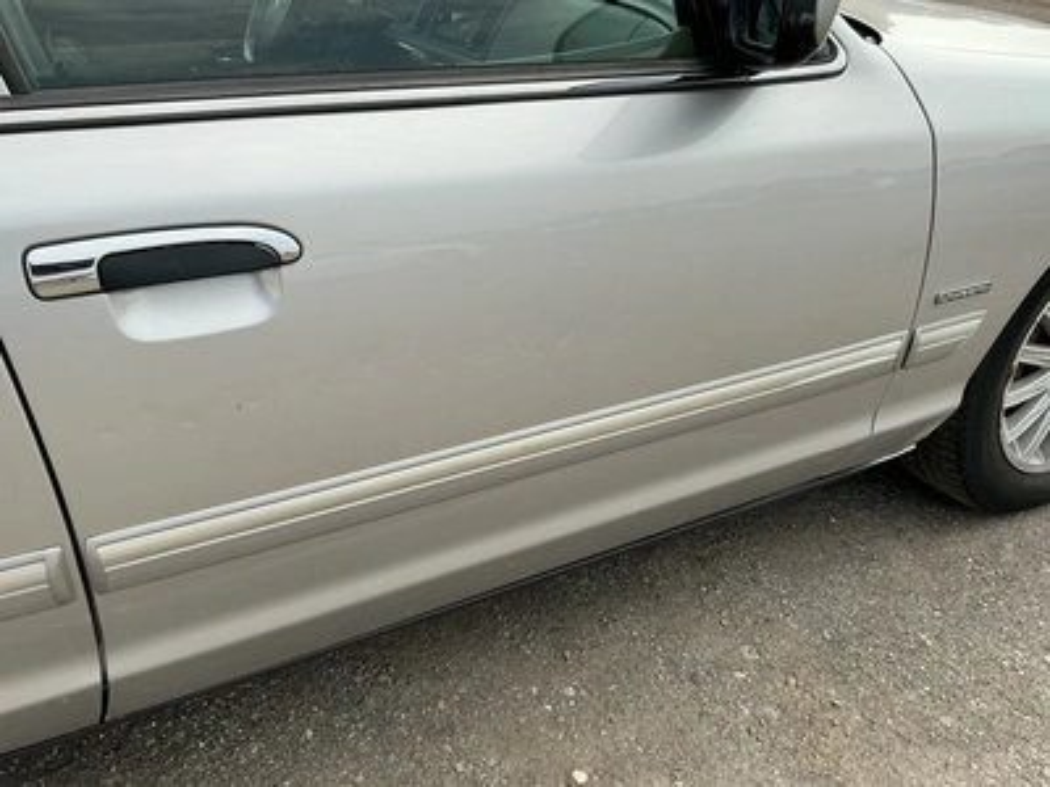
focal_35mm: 28
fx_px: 849
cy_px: 394
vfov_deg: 49.7
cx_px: 525
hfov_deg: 63.4
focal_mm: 3
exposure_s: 1/1195
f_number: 1.8
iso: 25
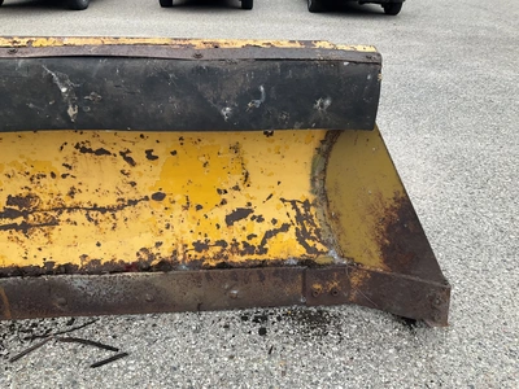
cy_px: 194
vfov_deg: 48.2
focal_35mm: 29
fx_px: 435
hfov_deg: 61.7
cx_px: 260
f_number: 1.8
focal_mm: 3
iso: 20
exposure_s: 1/222
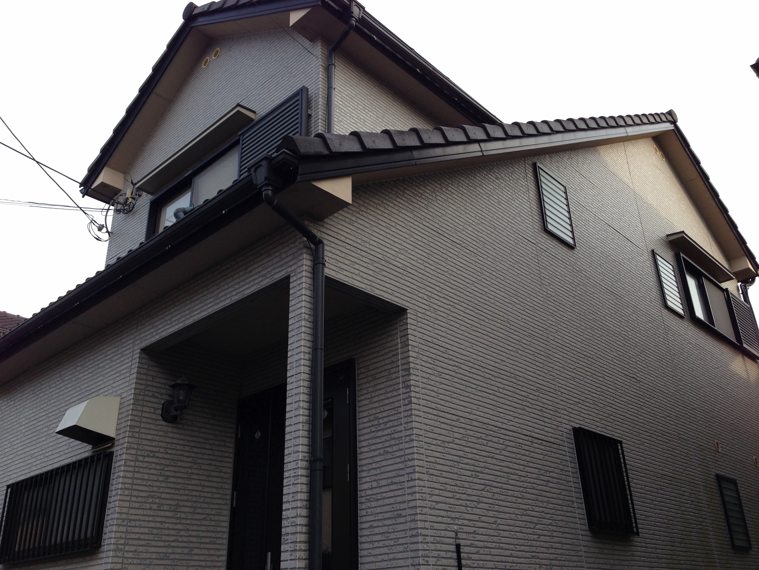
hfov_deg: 55.4
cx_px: 380
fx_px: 724
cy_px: 285
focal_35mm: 33
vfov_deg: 42.9
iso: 50
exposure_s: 1/357
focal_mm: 4.12
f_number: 2.4
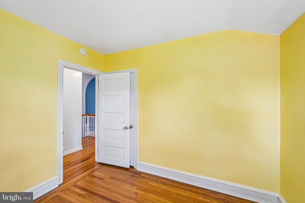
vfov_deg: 81.2
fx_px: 119
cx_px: 152
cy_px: 102
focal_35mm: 14
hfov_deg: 104.3
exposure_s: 1/5
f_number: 8
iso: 400
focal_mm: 14
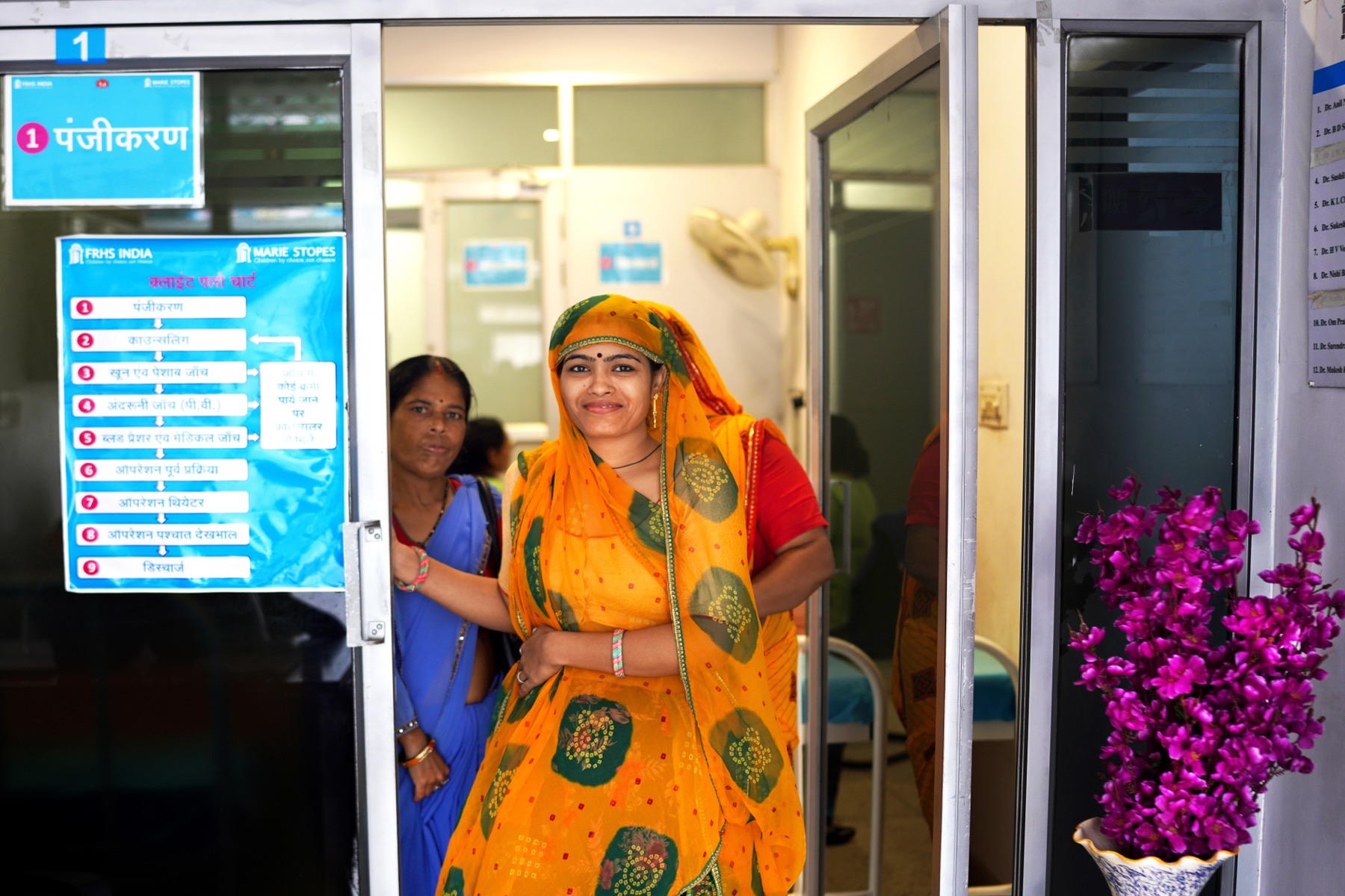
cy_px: 448
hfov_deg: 54.4
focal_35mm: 35
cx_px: 672
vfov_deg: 37.9
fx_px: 1308
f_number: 1.8
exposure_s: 1/50
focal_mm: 35
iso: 200
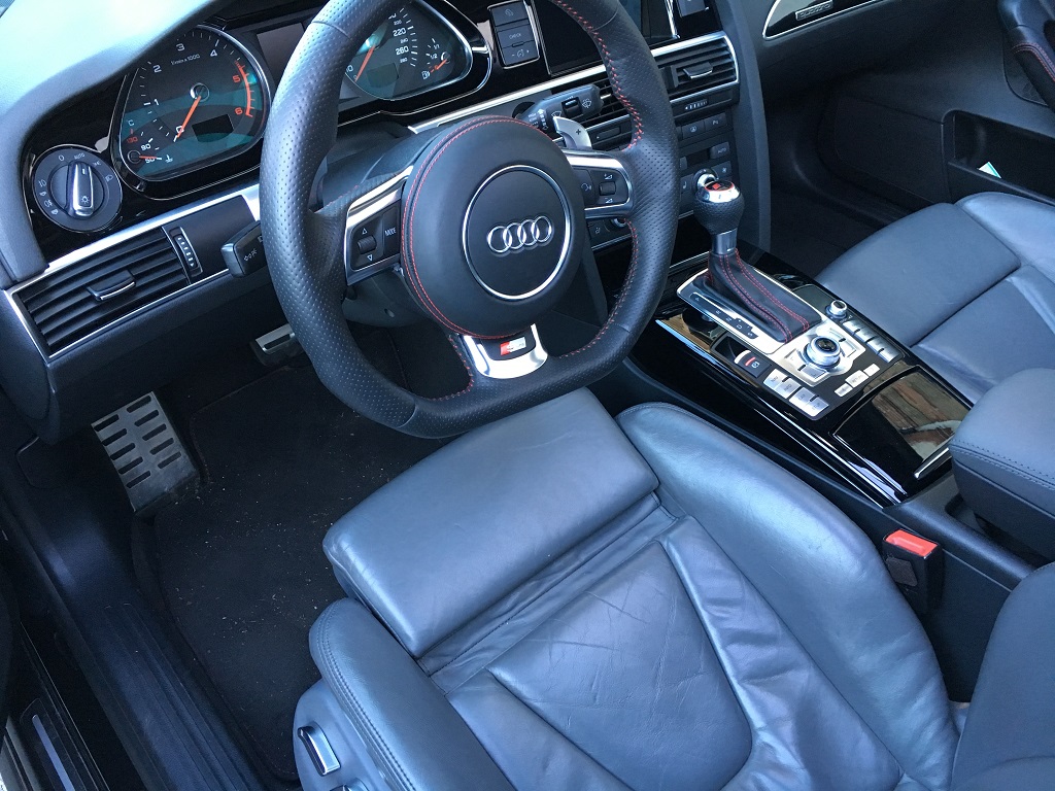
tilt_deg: -45.6
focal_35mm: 29
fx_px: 884
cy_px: 396
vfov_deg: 48.2
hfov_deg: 61.7
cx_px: 528
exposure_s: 1/33
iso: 200
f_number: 2.2
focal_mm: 4.15
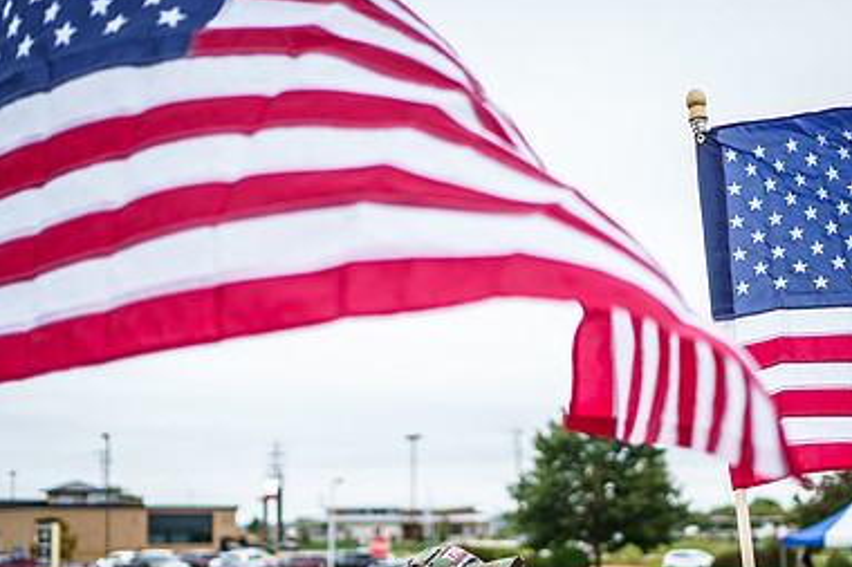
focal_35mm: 60
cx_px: 510
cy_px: 398
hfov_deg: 33.3
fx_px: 1419
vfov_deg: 22.5
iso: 400
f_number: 1.8
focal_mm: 35
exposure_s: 1/2000
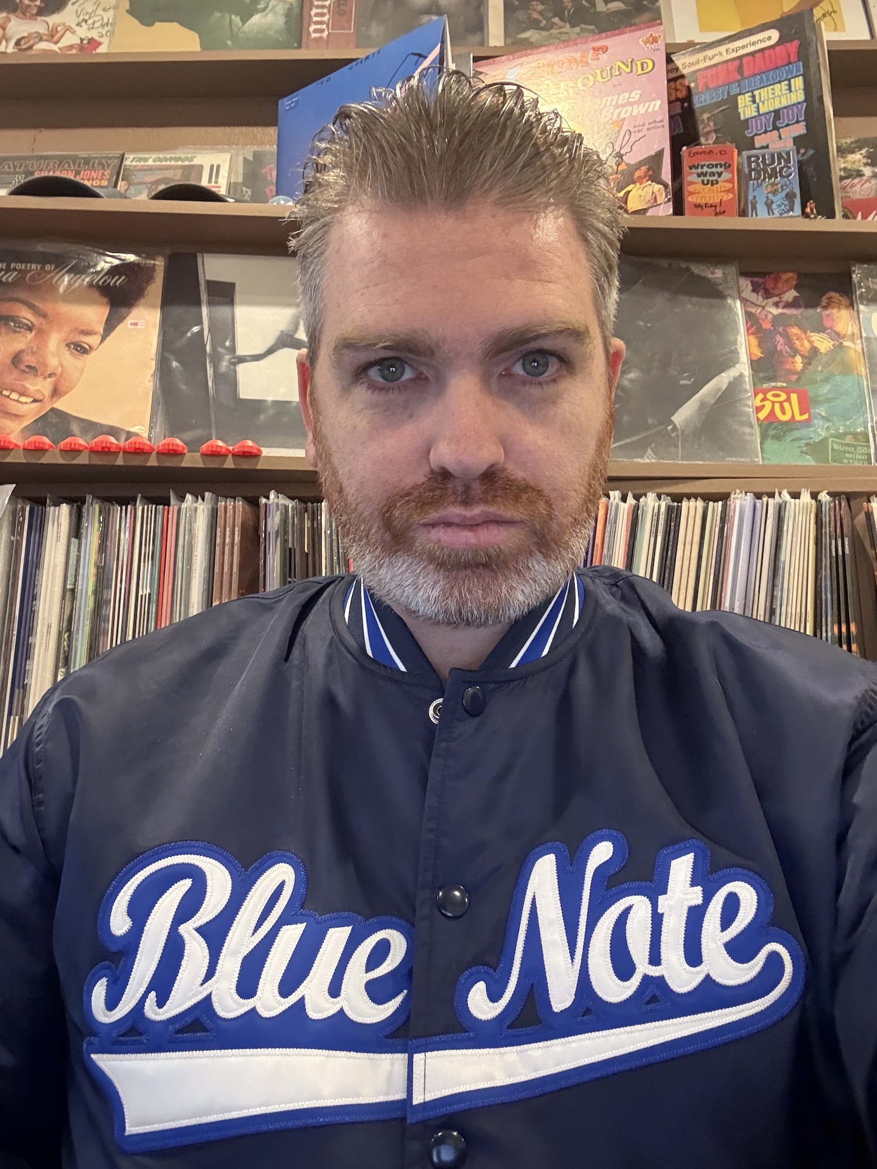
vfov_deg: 60.0
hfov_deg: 46.8
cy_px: 584
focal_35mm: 30
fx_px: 1013
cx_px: 438
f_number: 1.9
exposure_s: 1/30
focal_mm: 2.69
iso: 320
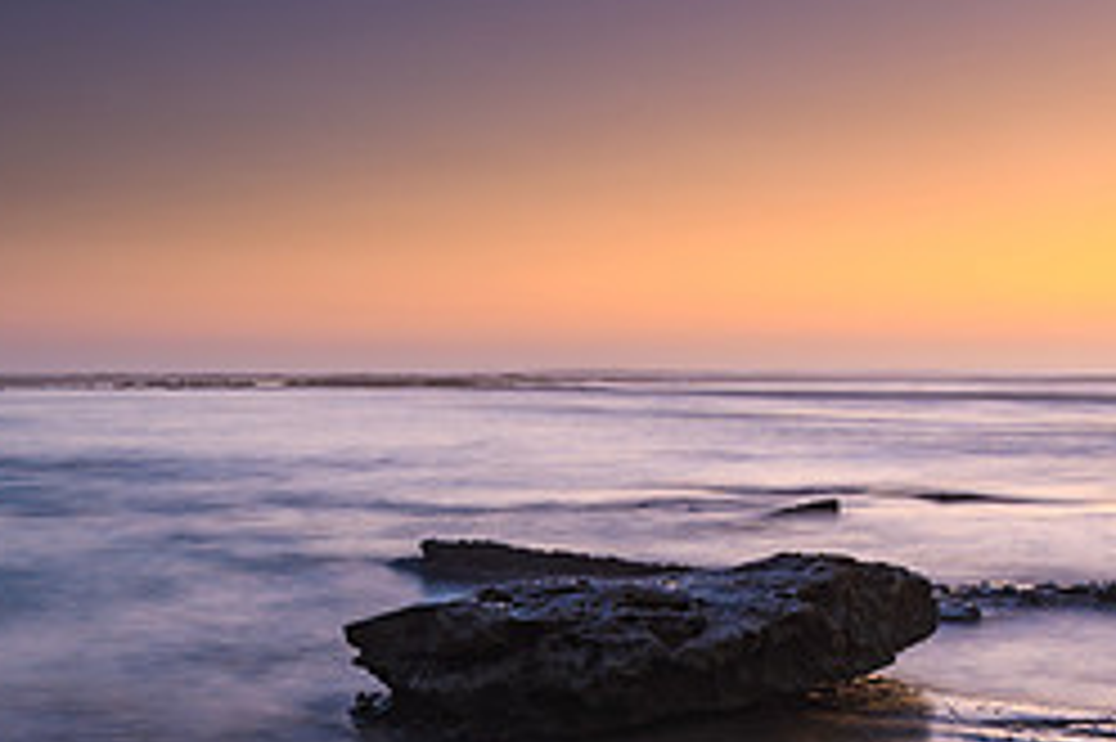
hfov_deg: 34.5
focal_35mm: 57
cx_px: 302
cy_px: 623
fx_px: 1766
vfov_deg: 23.3
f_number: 9
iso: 100
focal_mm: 16
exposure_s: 6
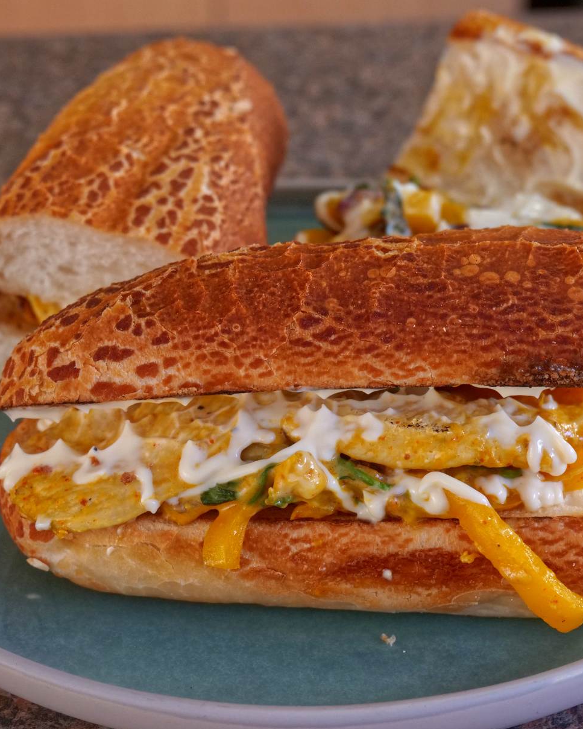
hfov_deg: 19.4
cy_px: 385
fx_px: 1704
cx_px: 316
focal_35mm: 79
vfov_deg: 24.1
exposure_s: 1/60
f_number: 7.1
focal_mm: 53
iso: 2500
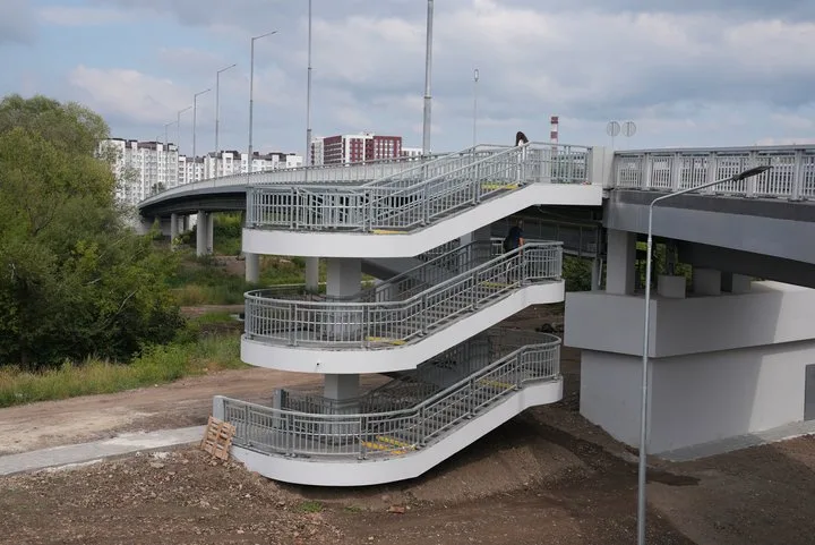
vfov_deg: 27.6
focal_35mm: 49
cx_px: 408
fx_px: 1110
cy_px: 272
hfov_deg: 40.3
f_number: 5.6
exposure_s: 1/400
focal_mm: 49
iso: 100
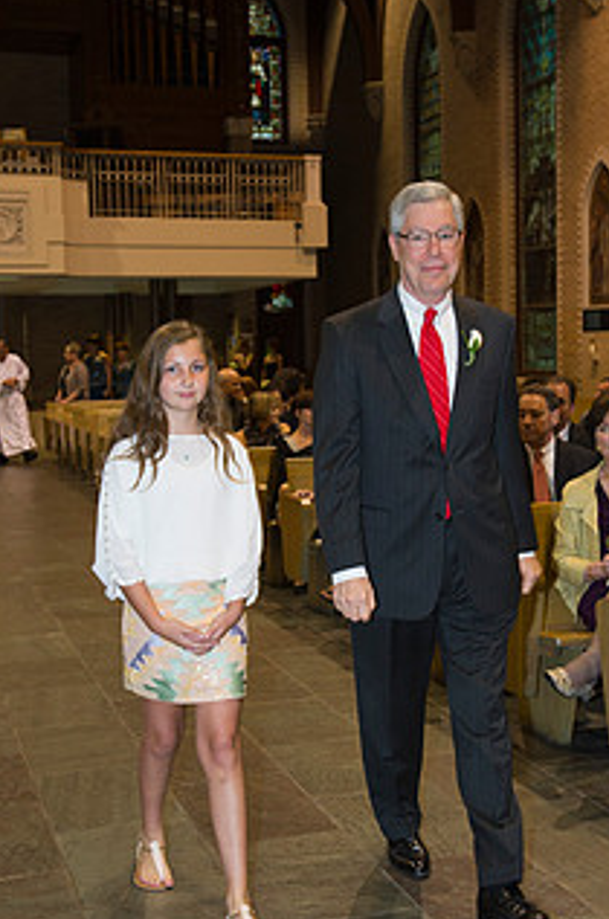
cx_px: 352
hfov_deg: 24.9
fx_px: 1376
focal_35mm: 54
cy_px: 473
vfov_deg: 36.9
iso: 1250
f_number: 4
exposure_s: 1/60
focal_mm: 38
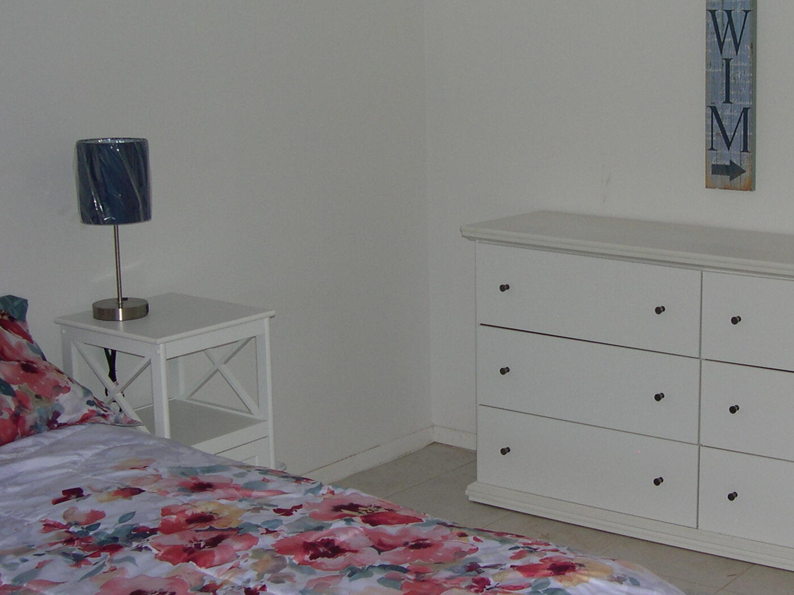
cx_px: 619
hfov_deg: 30.5
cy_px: 223
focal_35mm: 62
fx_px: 1422
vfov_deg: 23.6
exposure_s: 1/60
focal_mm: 8
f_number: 2.8
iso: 100
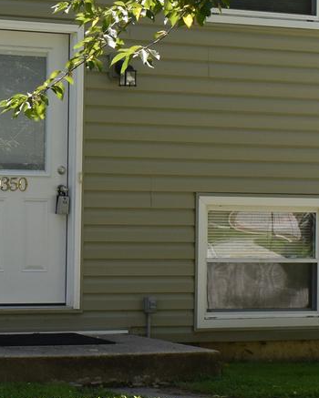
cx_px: -91
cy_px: 114
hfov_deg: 10.4
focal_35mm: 145
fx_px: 1710
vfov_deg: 13.3
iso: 200
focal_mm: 22
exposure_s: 1/250
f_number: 8
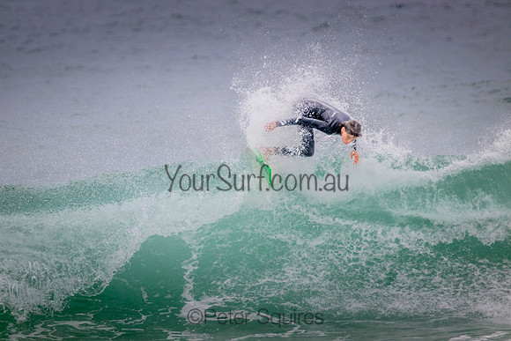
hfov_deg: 2.6
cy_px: 170
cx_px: 256
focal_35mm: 800
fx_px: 11358
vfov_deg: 1.7
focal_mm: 800
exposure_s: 1/1600
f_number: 11
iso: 3200
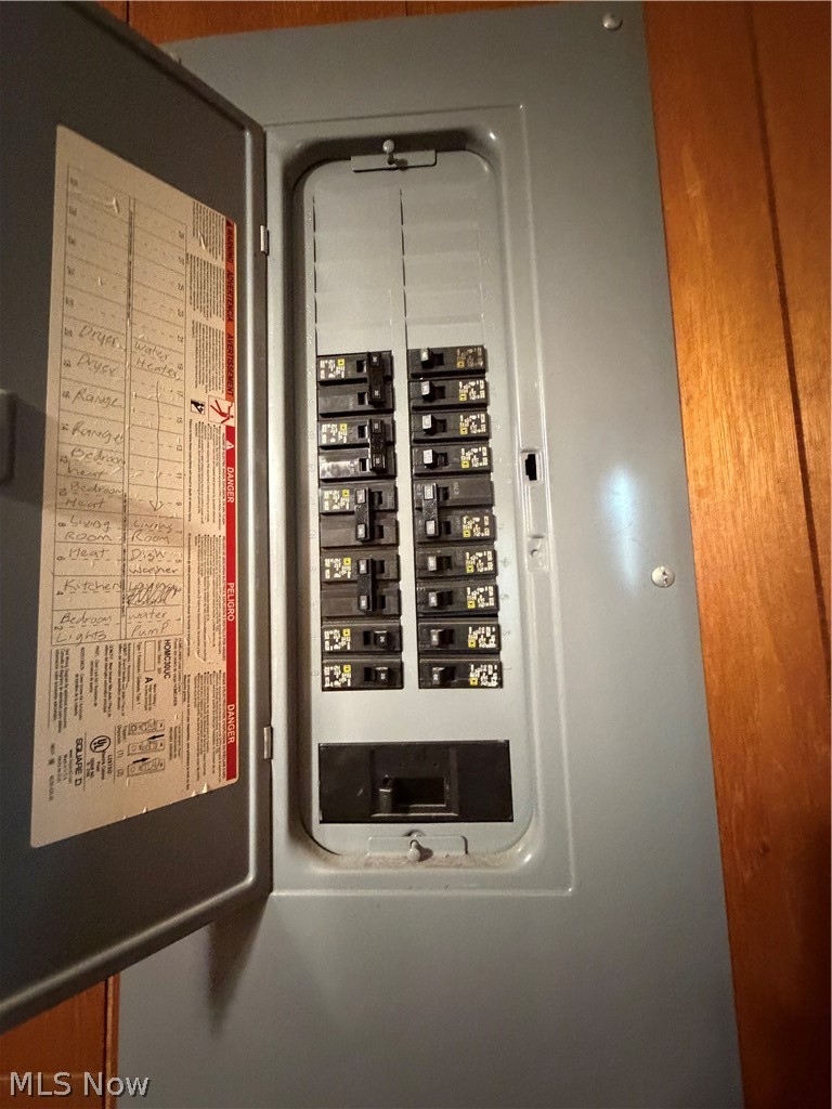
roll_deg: +2.7
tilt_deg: +6.7
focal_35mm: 14
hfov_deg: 85.7
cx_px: 416
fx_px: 449
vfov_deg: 102.1
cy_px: 554
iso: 1250
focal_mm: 2.22
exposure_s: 1/40
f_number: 2.2
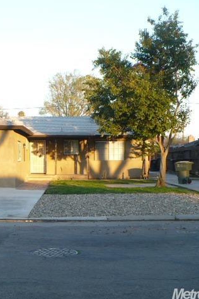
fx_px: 431
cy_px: 150
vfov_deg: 38.2
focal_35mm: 52
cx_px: 33
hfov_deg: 25.4
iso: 100
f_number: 2.8
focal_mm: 6.1
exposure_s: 1/160
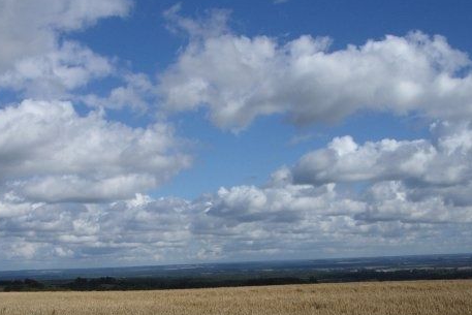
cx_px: 185
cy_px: 210
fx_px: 669
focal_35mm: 51
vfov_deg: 26.4
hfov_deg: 38.7
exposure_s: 1/1000
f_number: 4.3
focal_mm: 5.8
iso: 50
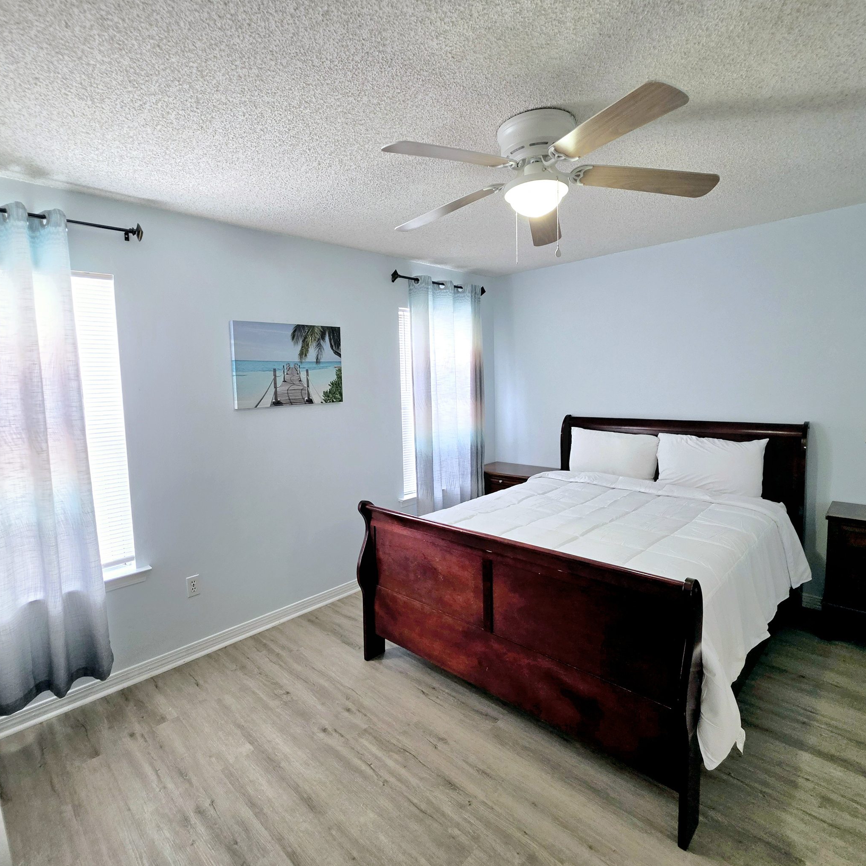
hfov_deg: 87.3
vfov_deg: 87.4
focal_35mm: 16
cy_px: 431
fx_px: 453
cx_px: 407
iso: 125
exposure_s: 1/120
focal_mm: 2.2
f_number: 1.9
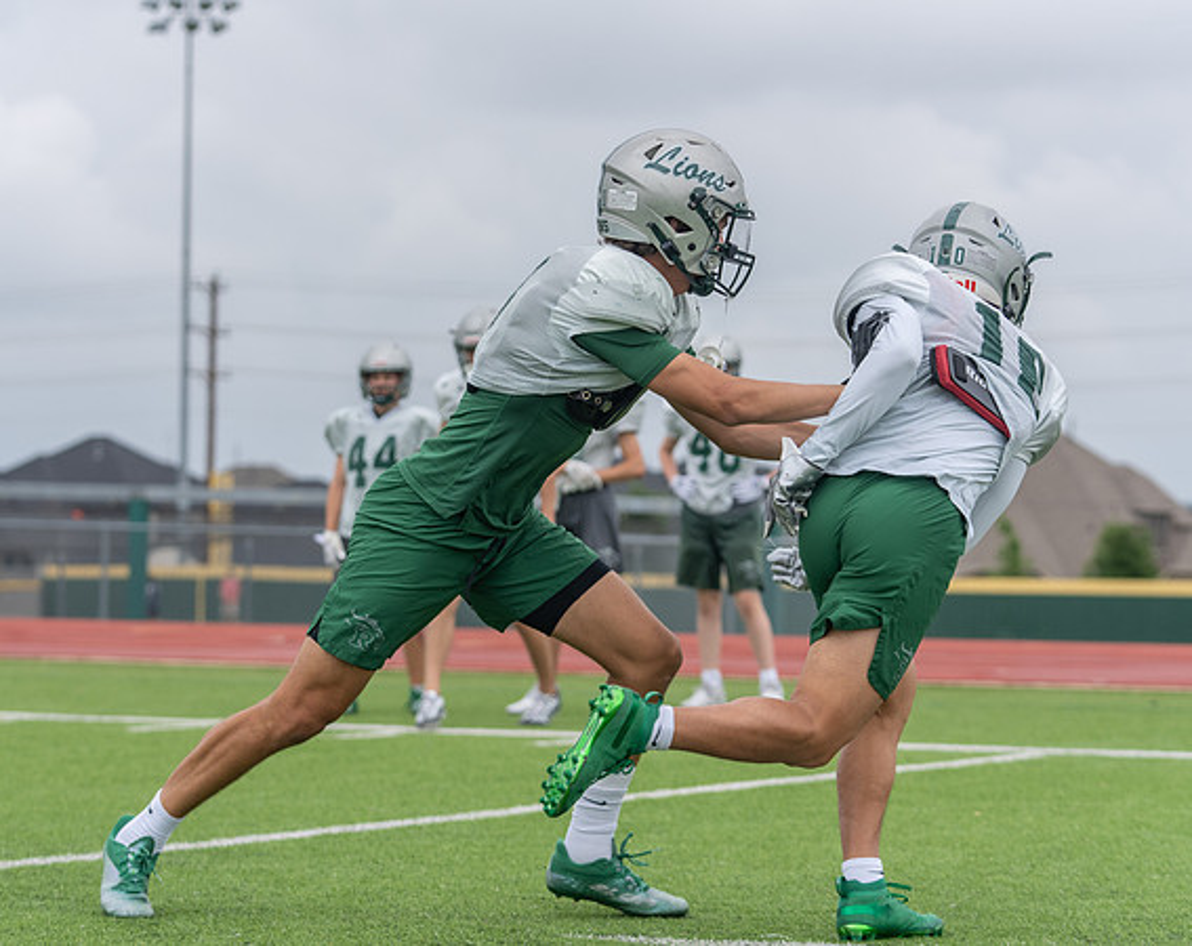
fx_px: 4067
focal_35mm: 116
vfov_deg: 13.3
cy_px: 379
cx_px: 504
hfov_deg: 16.7
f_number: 3.5
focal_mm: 86
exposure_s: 1/1250
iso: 200
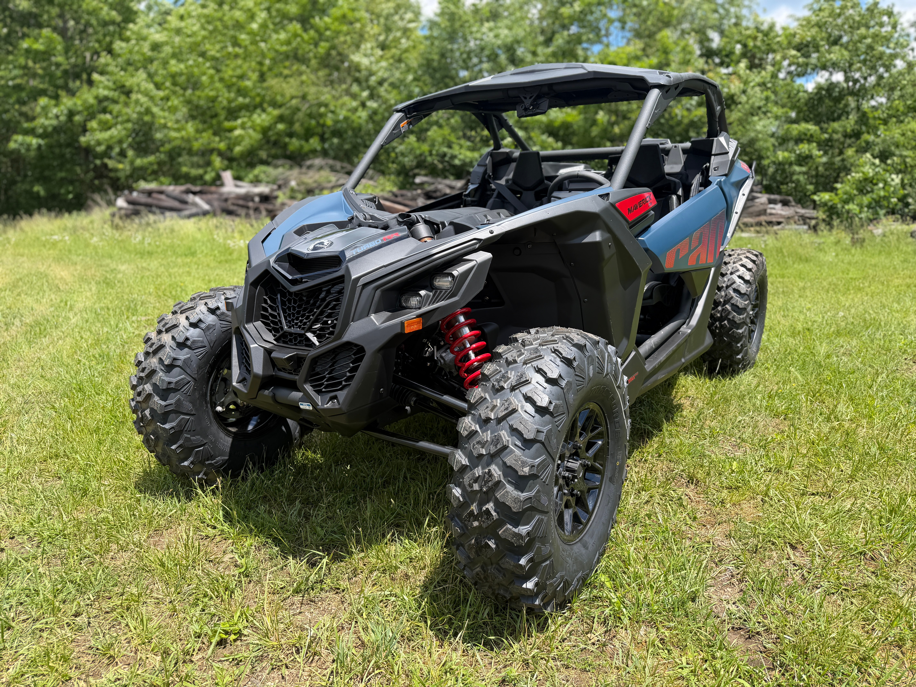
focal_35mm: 24
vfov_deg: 56.8
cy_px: 344
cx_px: 458
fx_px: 635
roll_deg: -1.7
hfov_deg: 71.6
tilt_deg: -8.9
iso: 80
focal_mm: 6.76
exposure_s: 1/1653
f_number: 1.78
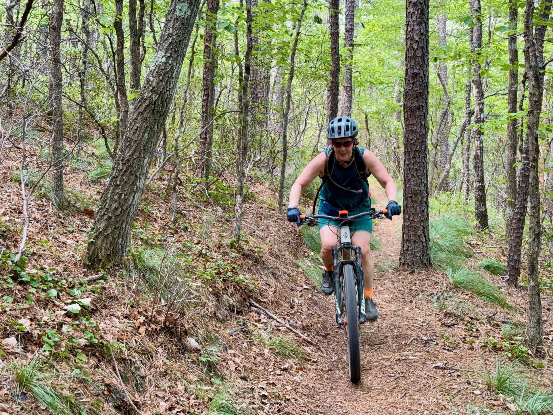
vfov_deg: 30.3
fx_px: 767
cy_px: 208
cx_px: 276
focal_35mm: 48
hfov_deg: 39.7
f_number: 1.78
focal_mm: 6.76
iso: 100
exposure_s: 1/96
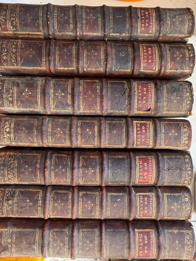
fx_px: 181
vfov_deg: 71.6
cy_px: 130
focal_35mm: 24
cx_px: 98
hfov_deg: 56.8
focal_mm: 2.22
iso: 200
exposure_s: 1/121
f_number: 2.2
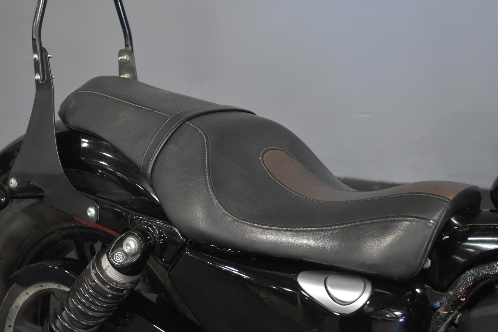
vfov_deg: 24.6
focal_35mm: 55
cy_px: 163
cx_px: 247
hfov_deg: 36.2
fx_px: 761
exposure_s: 1/25
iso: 1600
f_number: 5
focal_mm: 36
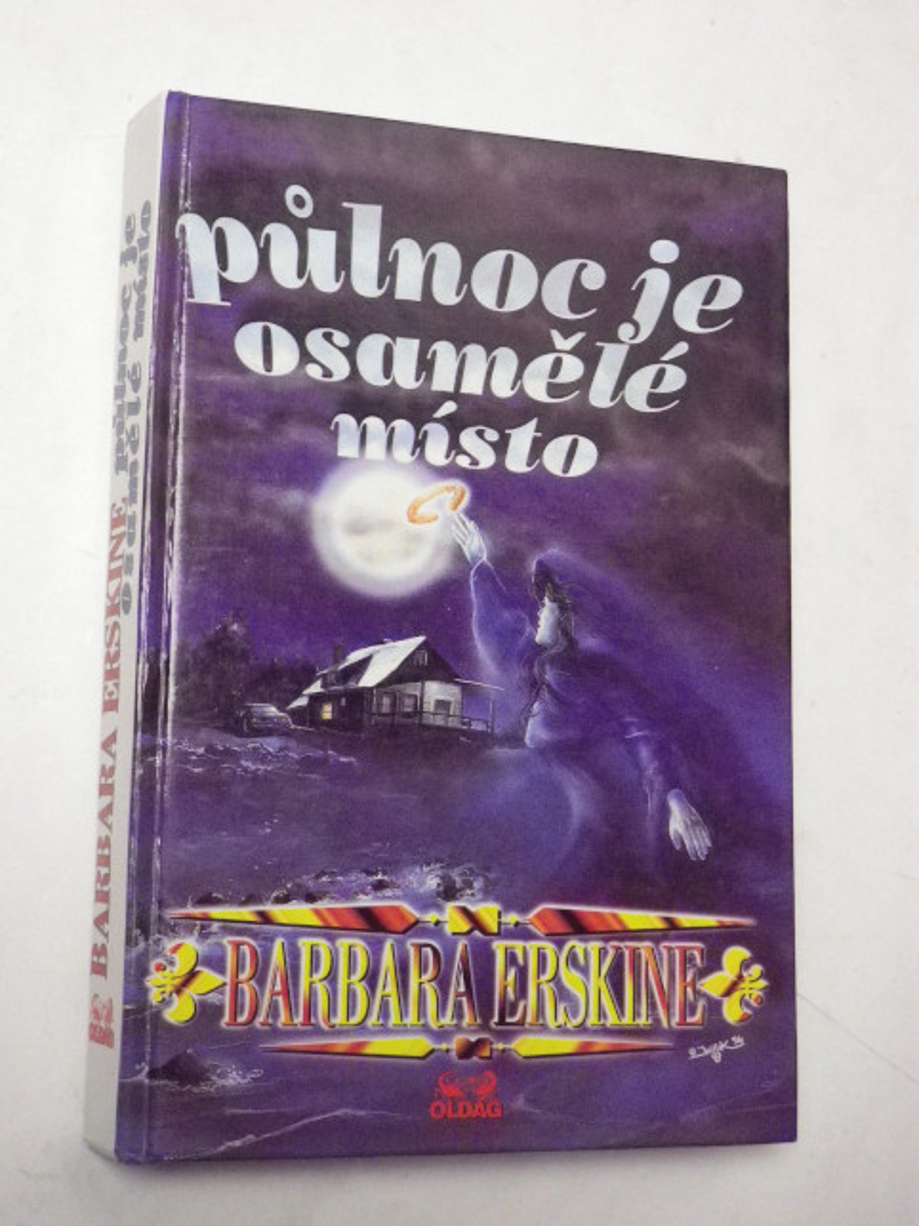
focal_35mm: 49
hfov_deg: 29.7
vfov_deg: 38.9
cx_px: 460
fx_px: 1735
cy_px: 613
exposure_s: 1/50
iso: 800
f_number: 4.2
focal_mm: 8.7
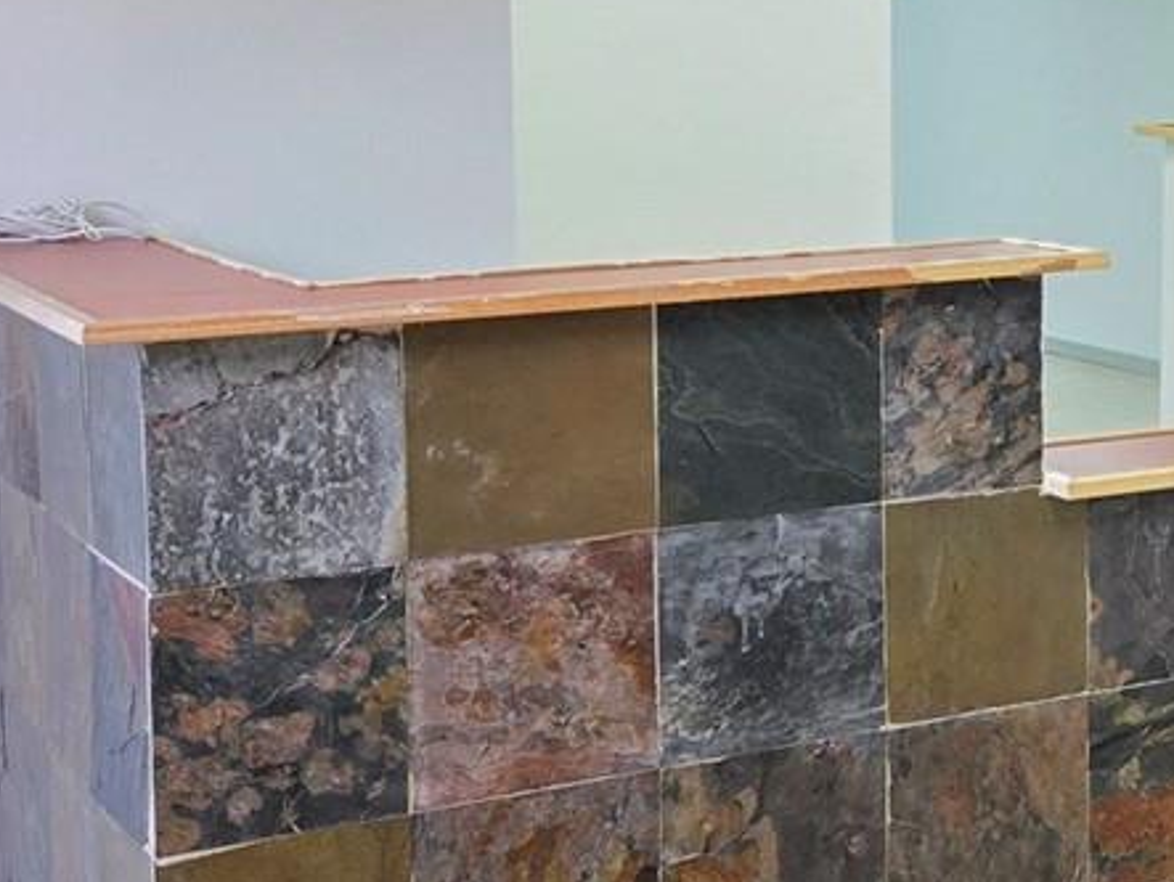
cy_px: 154
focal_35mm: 83
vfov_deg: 17.6
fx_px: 2817
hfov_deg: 21.3
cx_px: 1526
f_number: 1.8
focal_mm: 5.4
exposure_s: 1/120
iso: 50
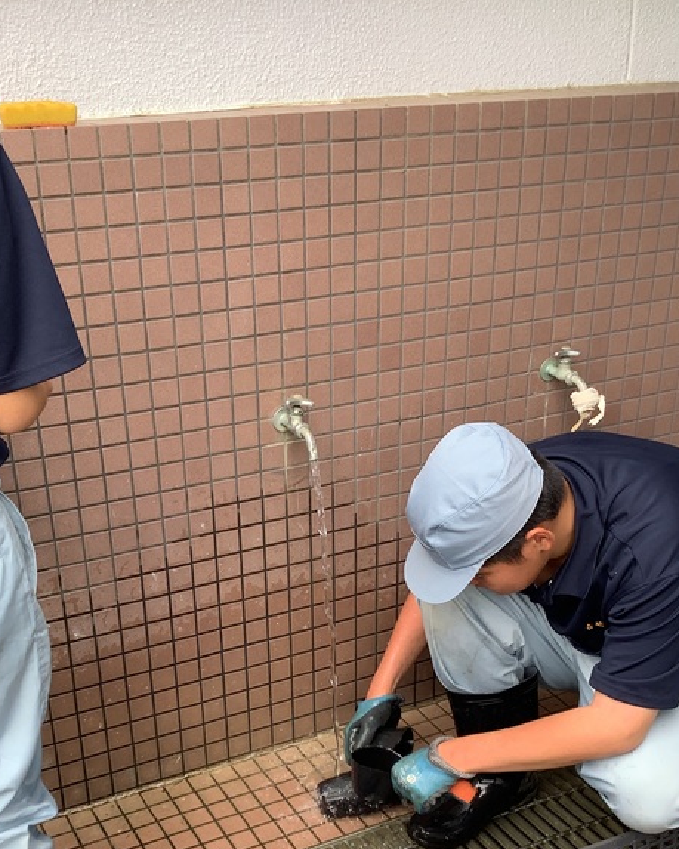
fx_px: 1131
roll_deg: +1.7
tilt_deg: -26.6
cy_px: 629
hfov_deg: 33.4
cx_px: 288
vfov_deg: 40.1
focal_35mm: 45
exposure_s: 1/127
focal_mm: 3.3
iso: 25
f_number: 2.4
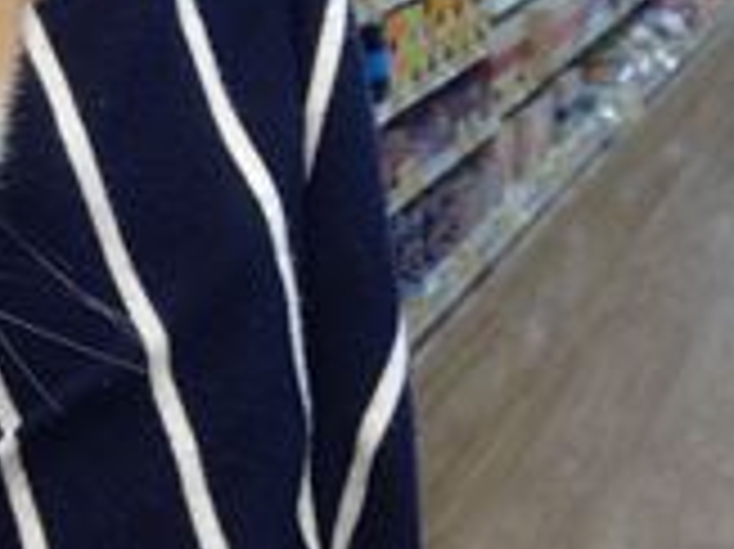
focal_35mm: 129
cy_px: 513
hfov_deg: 14.4
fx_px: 2733
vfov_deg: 11.4
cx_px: -311
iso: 50
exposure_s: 1/40
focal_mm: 4.28
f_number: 2.4
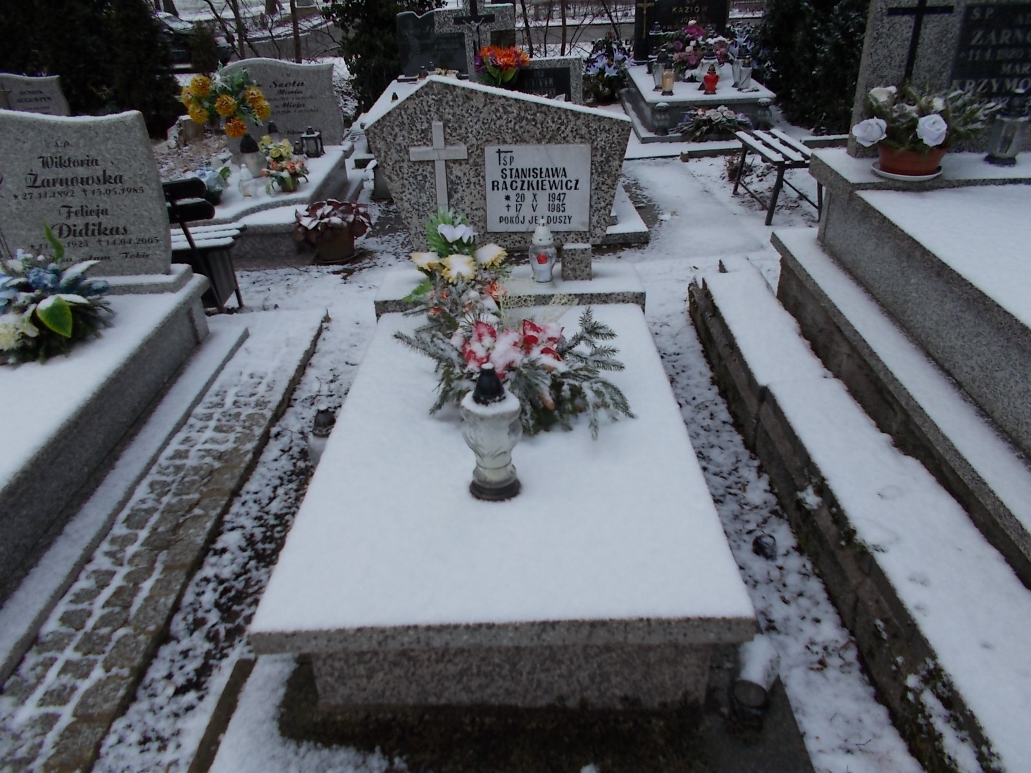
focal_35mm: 26
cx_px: 516
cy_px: 386
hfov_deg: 67.3
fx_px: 774
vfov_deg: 53.1
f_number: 3.2
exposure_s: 1/320
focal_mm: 4.6
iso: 80
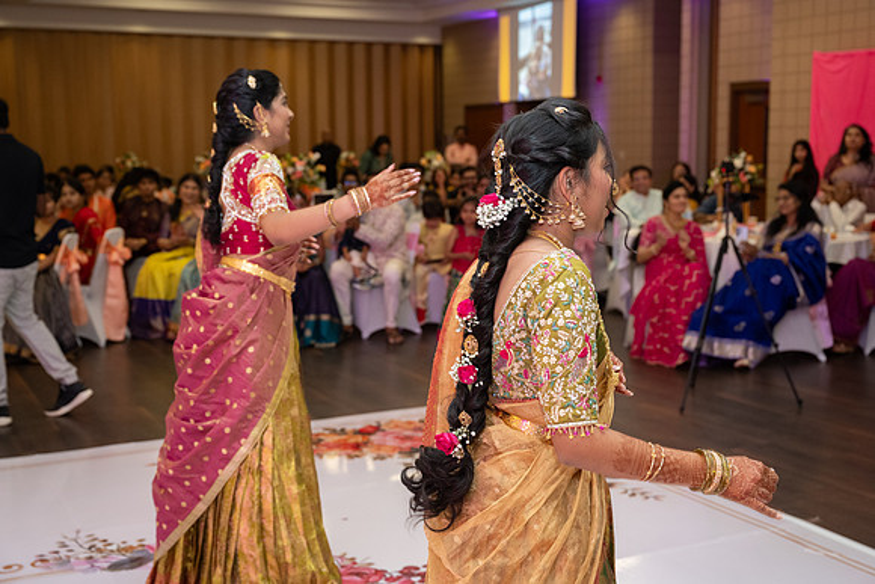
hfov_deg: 43.1
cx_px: 438
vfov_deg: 29.5
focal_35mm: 46
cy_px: 292
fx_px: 1107
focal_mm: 45
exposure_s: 1/160
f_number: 4
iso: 1250
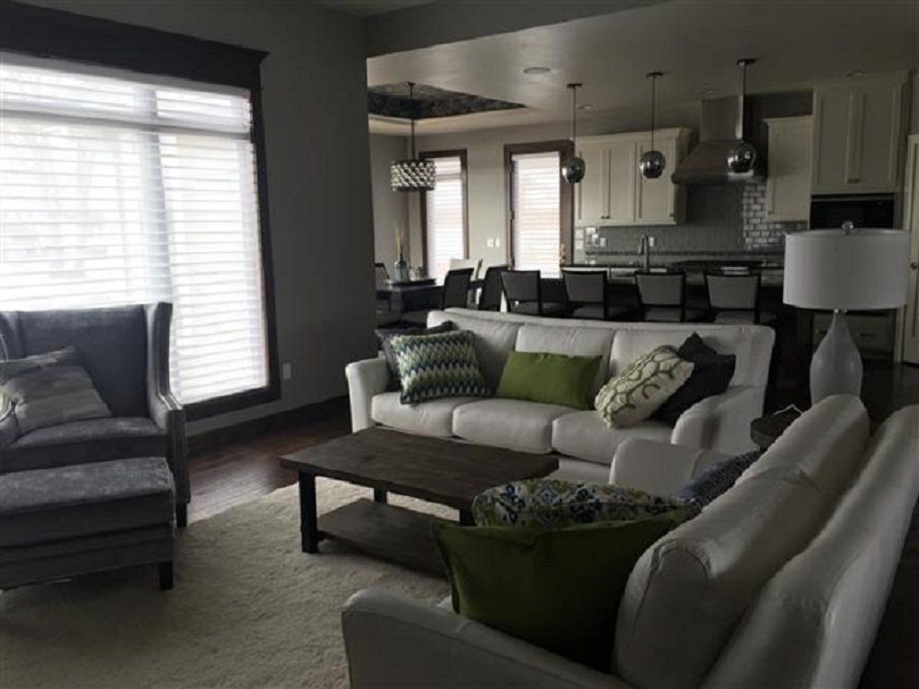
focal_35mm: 29
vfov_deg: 48.2
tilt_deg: -8.5
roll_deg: +1.7
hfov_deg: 61.7
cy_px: 344
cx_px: 460
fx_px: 770
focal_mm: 4.15
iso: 50
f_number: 2.2
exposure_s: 1/120
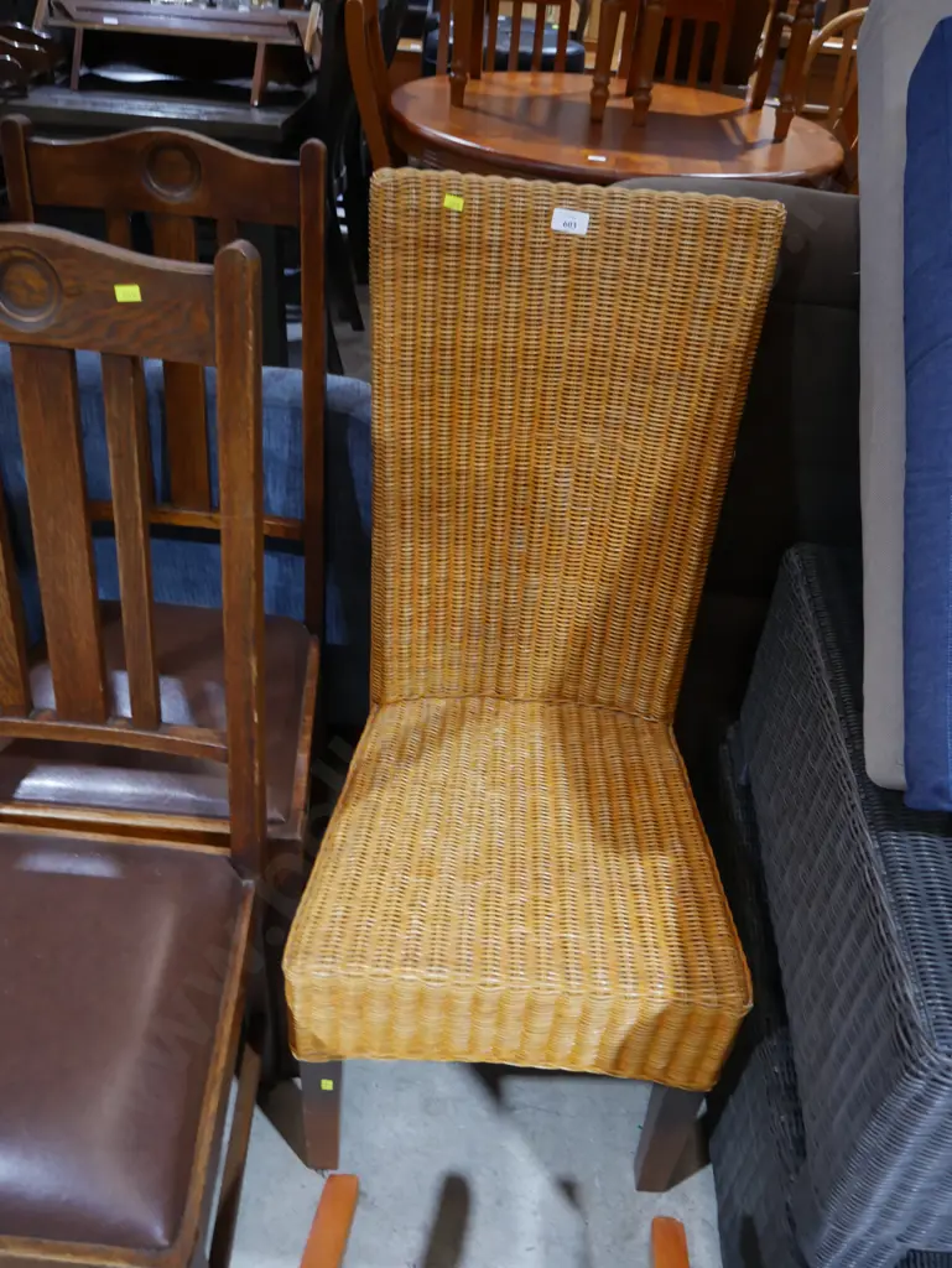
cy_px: 634
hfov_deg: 49.8
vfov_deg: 63.4
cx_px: 476
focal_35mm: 28
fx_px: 1026
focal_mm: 14
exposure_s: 1/60
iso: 640
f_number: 3.5
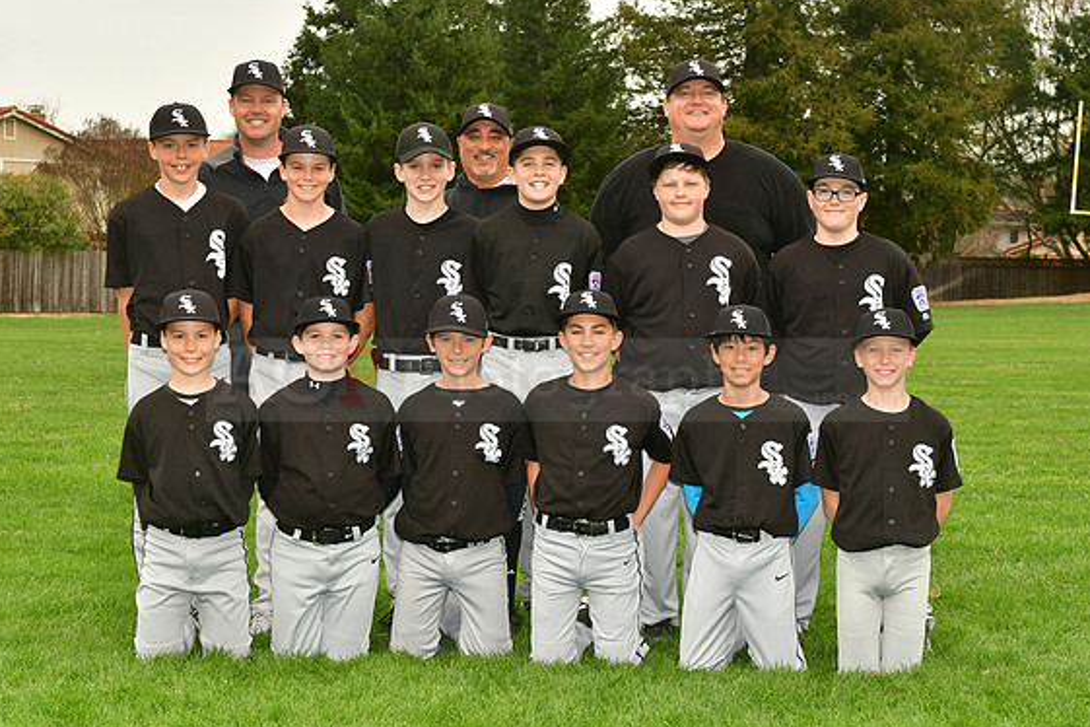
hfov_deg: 22.6
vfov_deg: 15.2
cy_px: 364
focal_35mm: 90
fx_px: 2725
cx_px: 532
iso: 320
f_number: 8
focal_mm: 58
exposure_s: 1/250
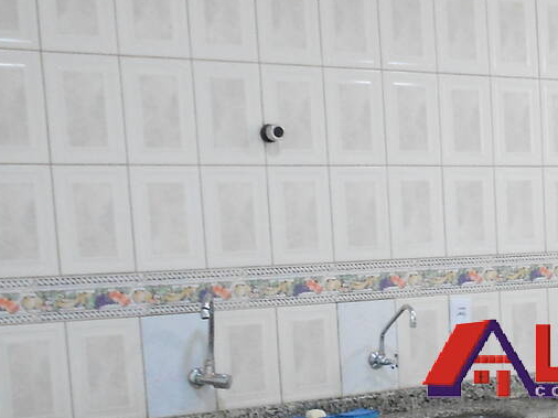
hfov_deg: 24.5
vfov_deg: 19.6
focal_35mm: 74
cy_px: 360
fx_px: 1192
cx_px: 620
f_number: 3.2
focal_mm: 4.6
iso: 320
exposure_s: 1/30
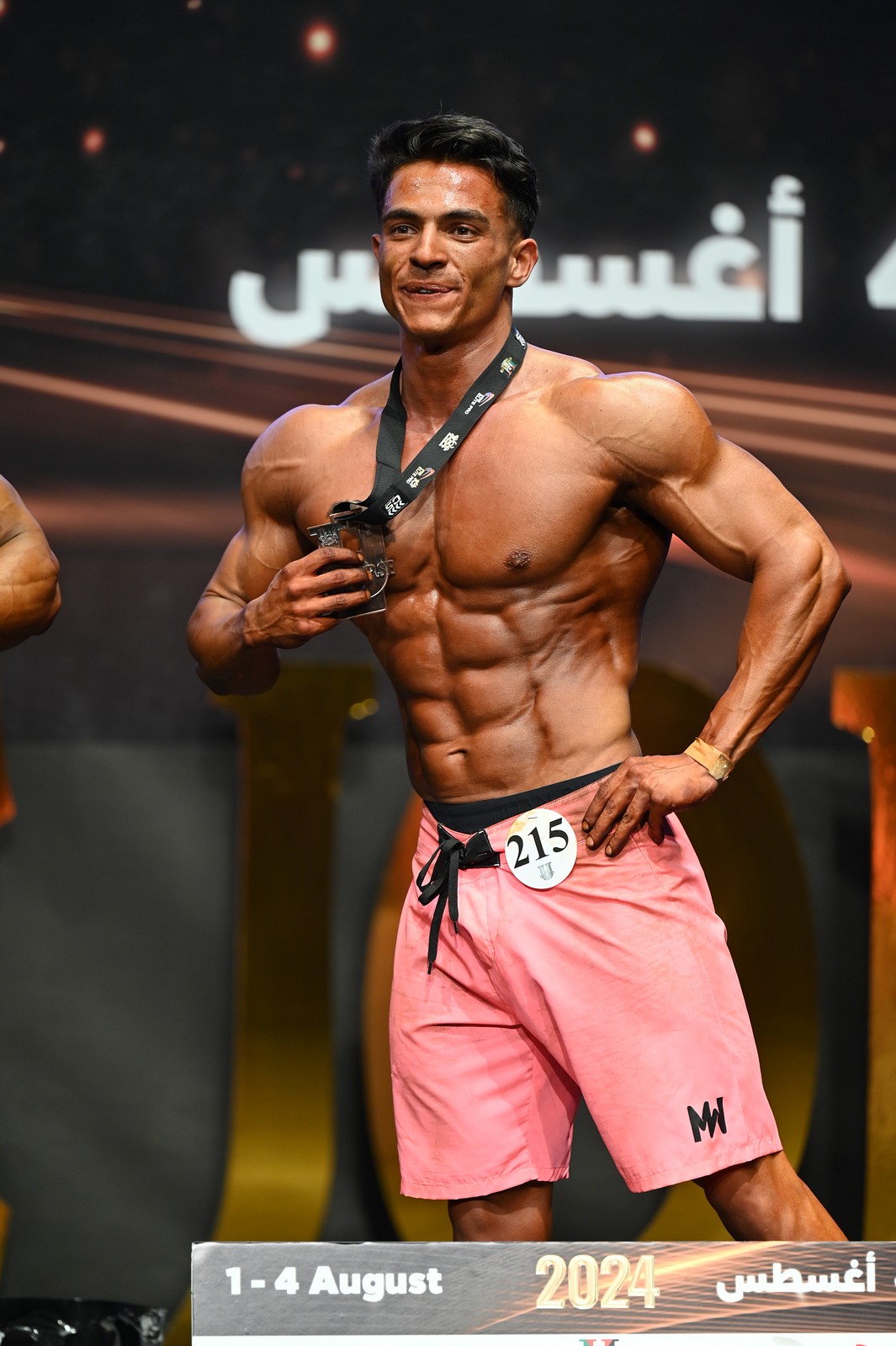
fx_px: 7474
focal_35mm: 200
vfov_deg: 10.3
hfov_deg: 6.9
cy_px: 673
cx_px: 448
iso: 800
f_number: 2.8
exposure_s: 1/400
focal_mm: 200
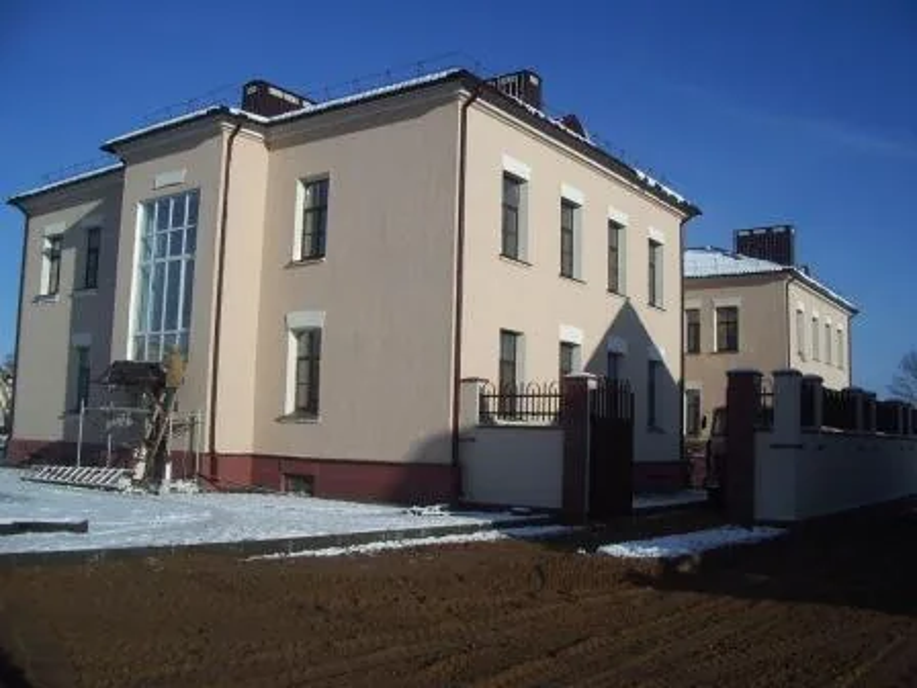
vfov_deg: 40.7
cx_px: 458
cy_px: 344
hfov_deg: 52.6
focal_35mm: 35
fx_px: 927
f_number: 4.3
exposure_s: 1/640
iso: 50
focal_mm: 5.8
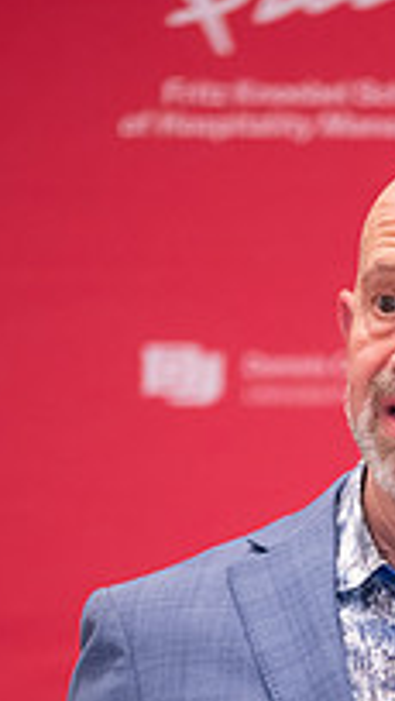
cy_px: 649
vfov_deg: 4.7
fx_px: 8588
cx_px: 459
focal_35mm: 462
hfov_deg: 2.6
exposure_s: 1/80
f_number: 2.8
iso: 8000
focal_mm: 200
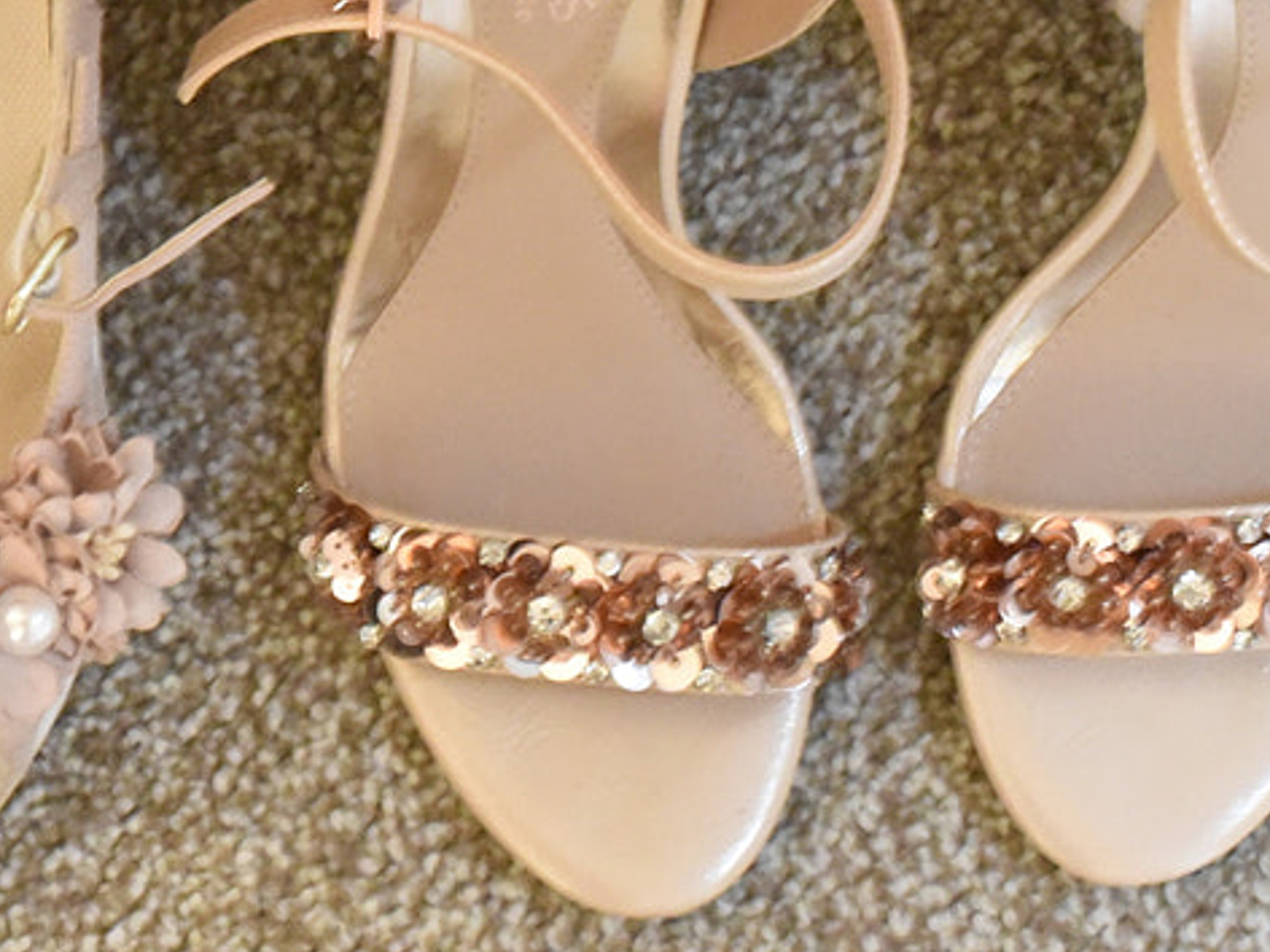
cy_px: -48
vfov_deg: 9.0
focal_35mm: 163
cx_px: -549
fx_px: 5980
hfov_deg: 11.7
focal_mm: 50
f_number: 9
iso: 12800
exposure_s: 1/15
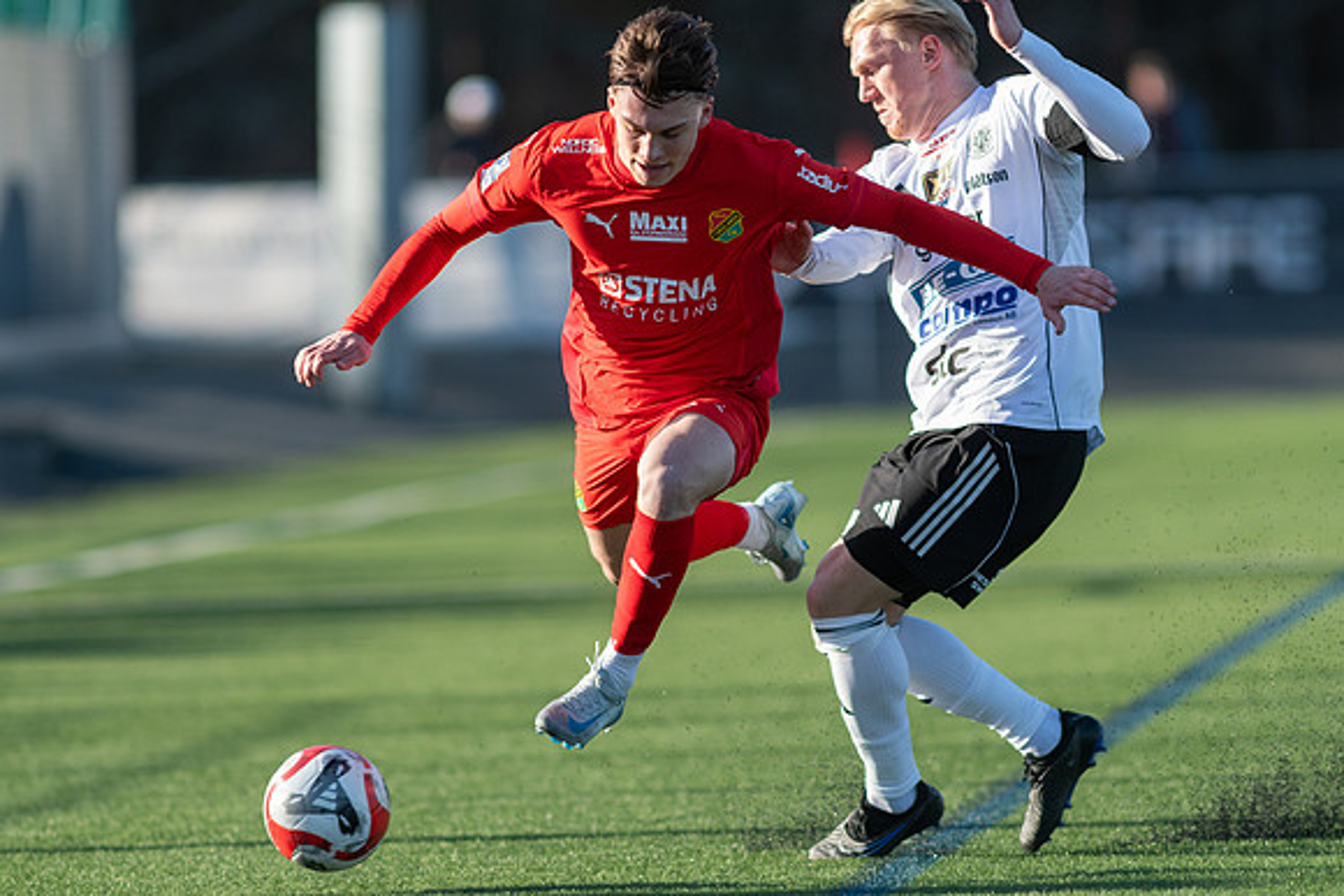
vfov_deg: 3.1
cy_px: 448
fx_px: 16803
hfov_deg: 4.6
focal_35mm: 450
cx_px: 672
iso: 250
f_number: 3.2
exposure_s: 1/2000
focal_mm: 300
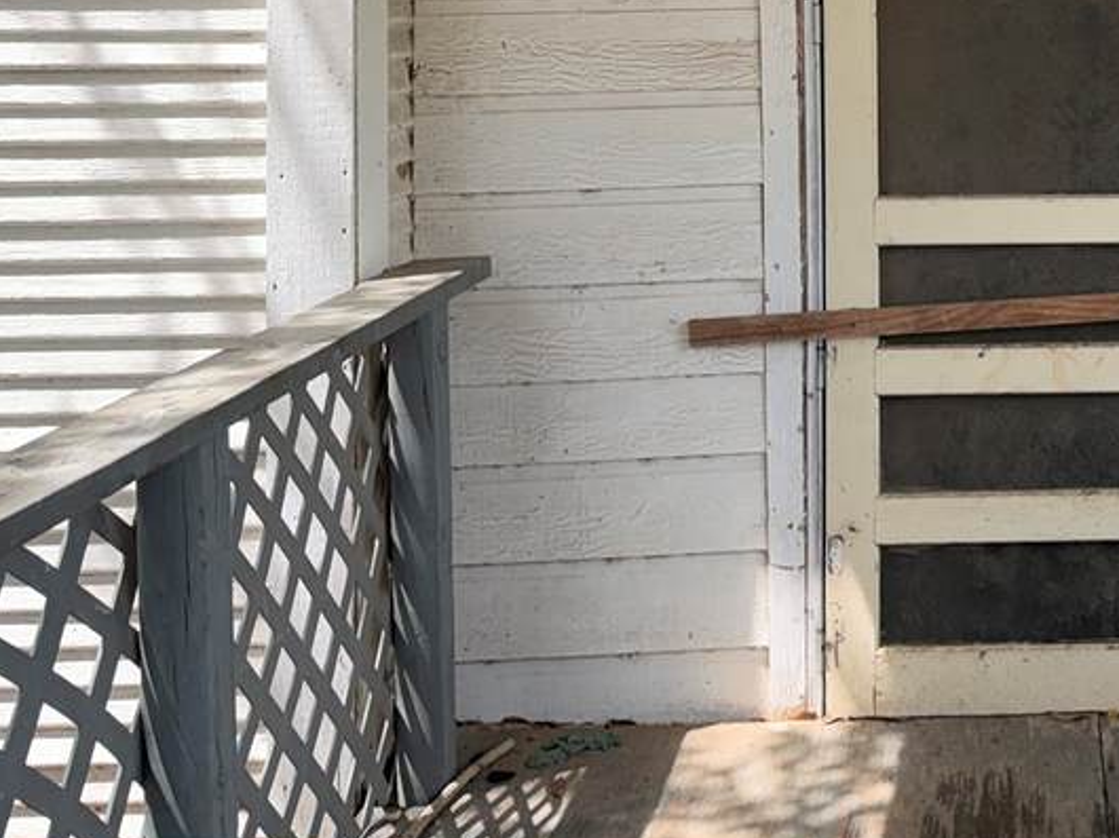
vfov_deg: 24.2
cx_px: 1210
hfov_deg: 30.1
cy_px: 23
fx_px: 1874
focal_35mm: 58
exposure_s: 1/967
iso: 80
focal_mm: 6.76
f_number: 1.78
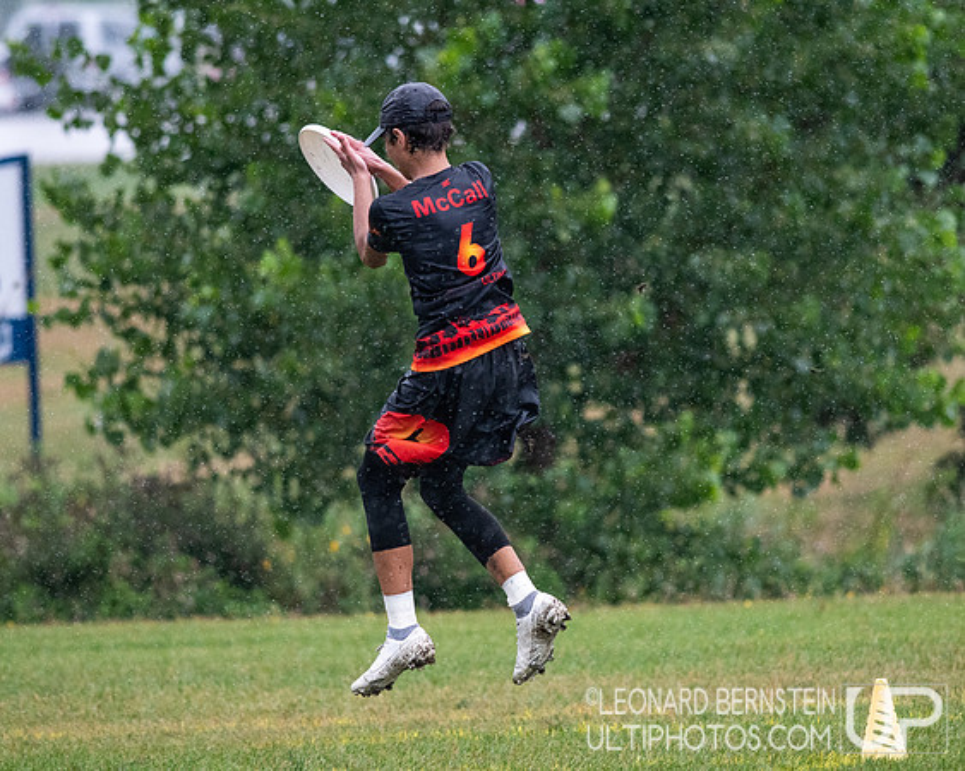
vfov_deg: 3.0
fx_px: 14635
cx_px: 537
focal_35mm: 513
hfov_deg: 3.8
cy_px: 381
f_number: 4
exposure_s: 1/2000
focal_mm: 300
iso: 1600
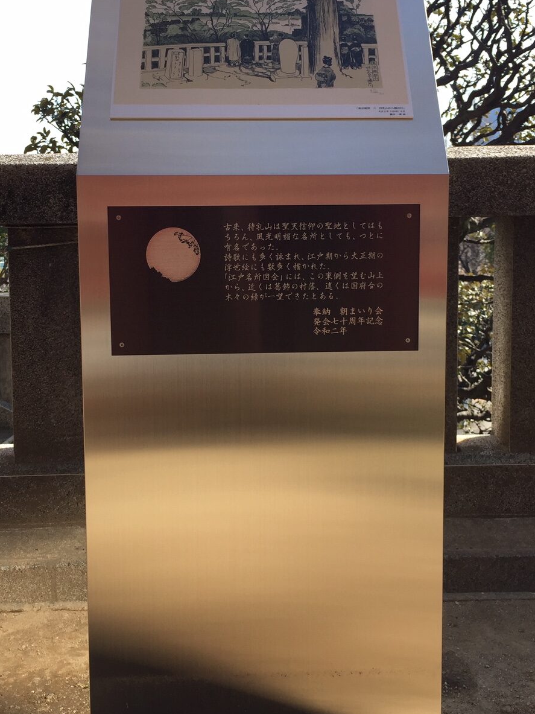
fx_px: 824
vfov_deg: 46.7
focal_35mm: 40
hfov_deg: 36.0
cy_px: 311
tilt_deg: -5.3
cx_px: 271
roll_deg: +2.0
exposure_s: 1/628
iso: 32
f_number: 2.2
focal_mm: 4.15
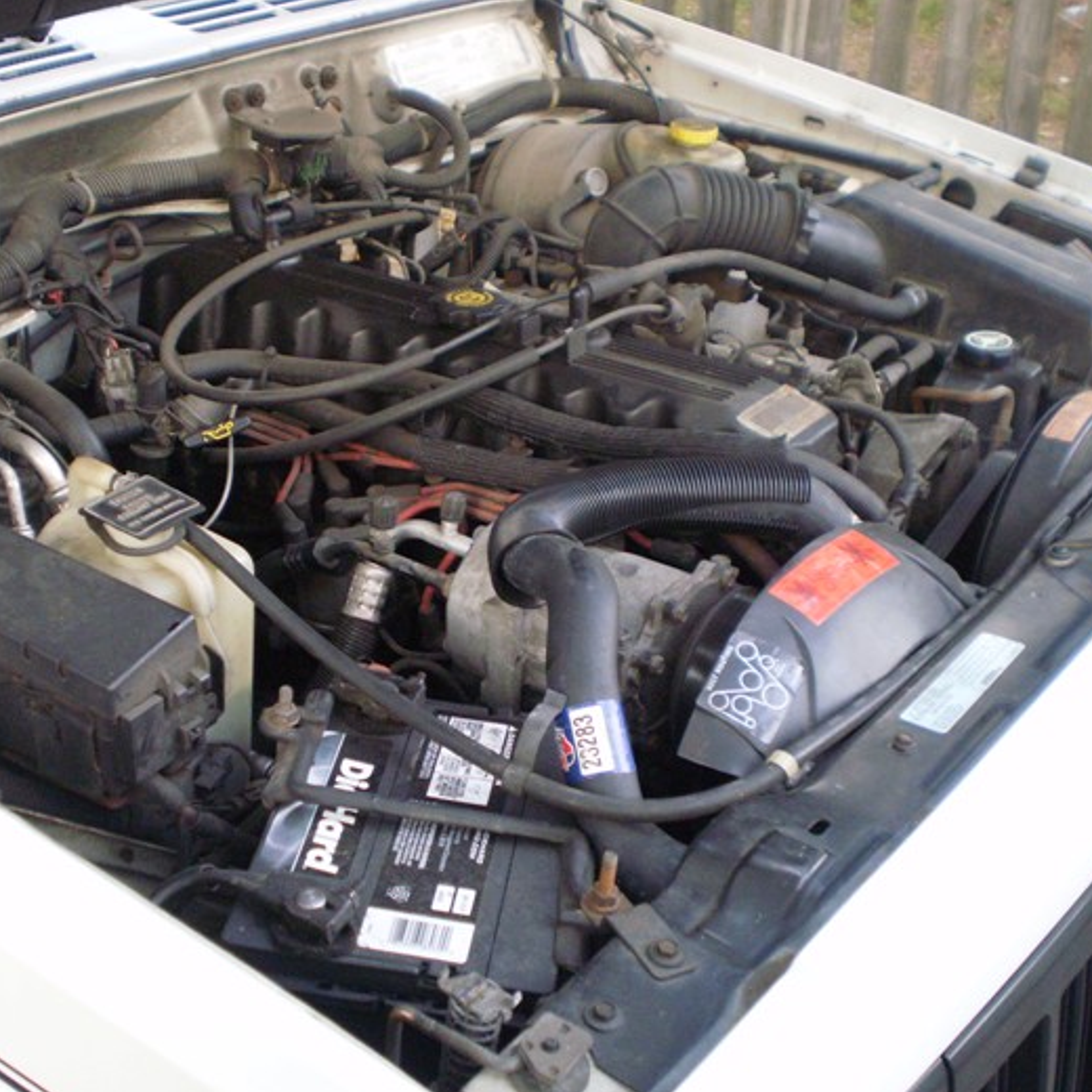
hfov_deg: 34.0
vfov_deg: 34.0
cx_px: 479
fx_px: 1785
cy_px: 549
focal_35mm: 50
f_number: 3.5
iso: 400
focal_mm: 7.4
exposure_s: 1/40
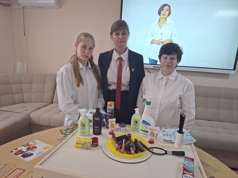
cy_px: 89
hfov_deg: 73.9
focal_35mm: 23
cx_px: 119
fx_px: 158
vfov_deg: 58.9
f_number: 1.8
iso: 125
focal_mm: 5.54
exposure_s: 1/120
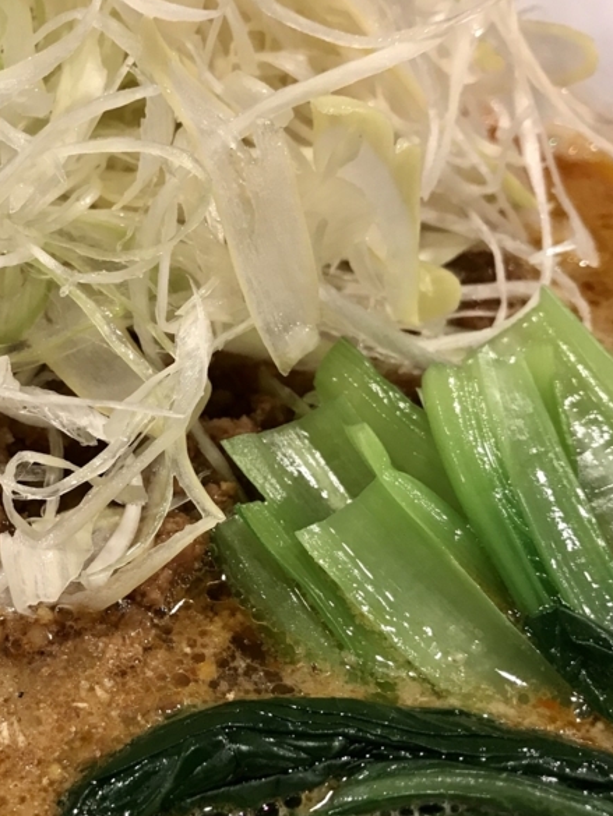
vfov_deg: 38.9
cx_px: 110
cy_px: 427
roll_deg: +3.1
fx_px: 1157
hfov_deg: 28.9
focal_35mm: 49
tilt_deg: -43.2
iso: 40
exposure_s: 1/20
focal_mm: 3.99
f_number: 1.8
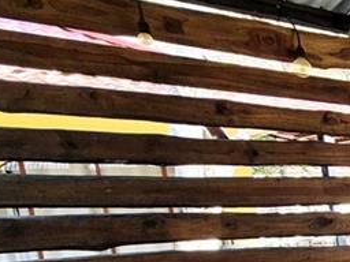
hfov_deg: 21.8
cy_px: 295
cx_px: 637
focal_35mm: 52
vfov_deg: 25.8
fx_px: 526
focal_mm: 2.2
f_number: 2.2
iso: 50
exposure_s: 1/120
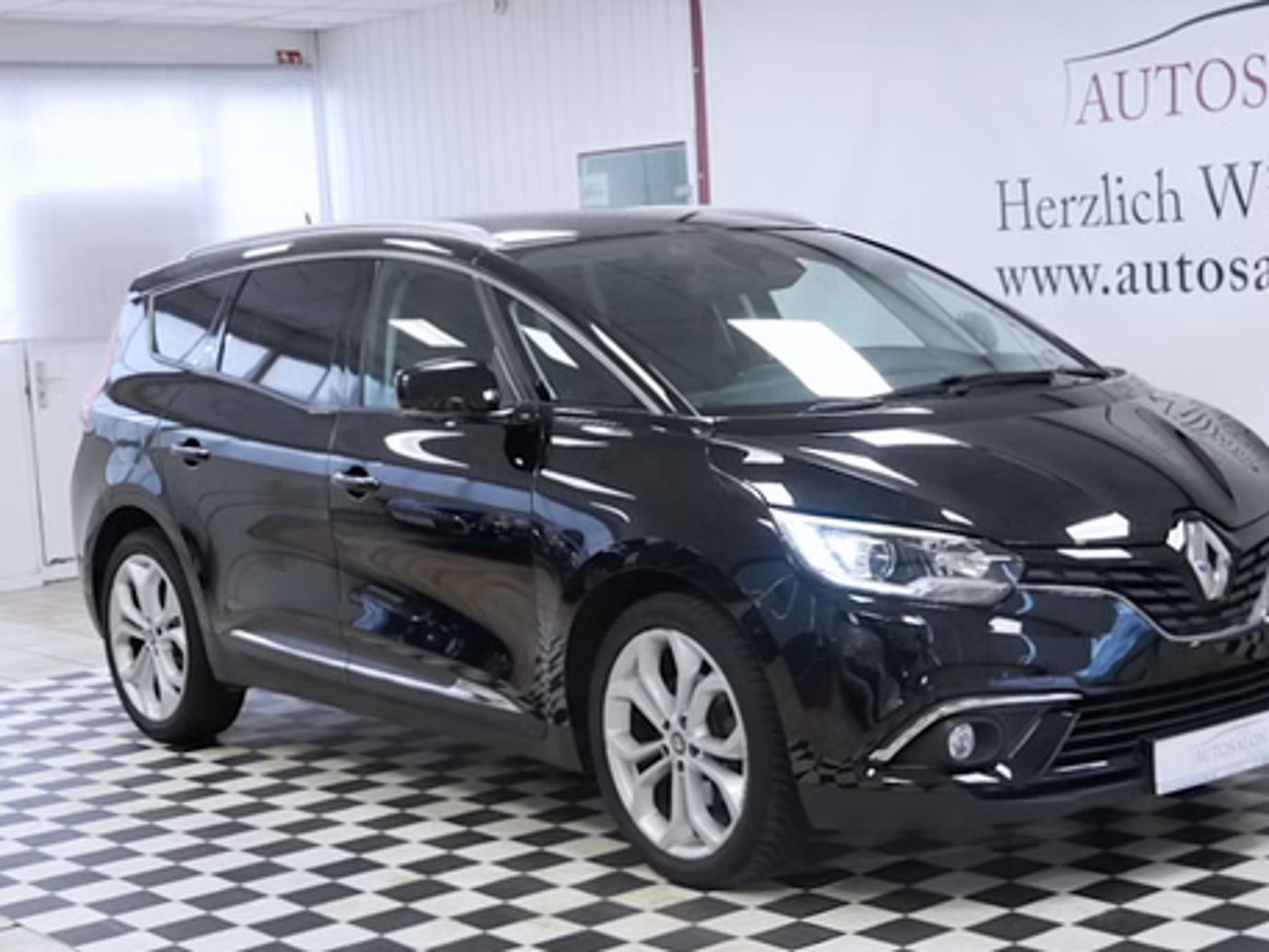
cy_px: 494
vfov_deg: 23.3
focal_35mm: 63
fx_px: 2310
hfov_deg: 30.5
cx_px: 816
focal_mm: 18
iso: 800
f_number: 3.9
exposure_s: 1/60
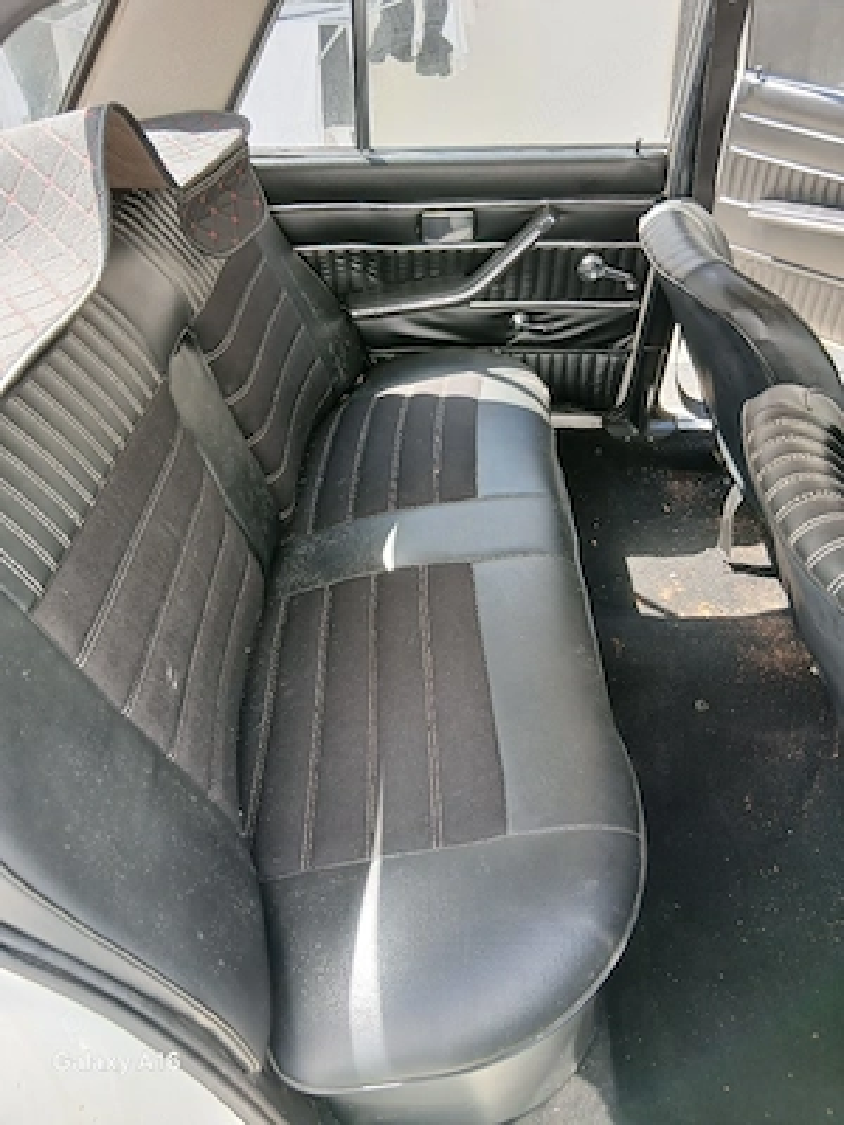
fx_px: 845
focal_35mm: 26
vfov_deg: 67.3
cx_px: 422
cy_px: 562
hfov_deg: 53.1
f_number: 1.8
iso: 50
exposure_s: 1/50.3
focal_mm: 3.98
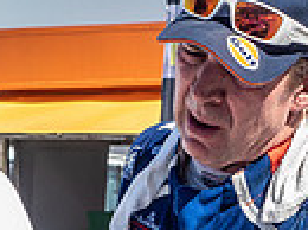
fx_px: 3588
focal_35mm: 404
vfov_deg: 3.7
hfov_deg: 4.9
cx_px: 150
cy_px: 296
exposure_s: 1/125
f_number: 7.1
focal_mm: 40
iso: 64
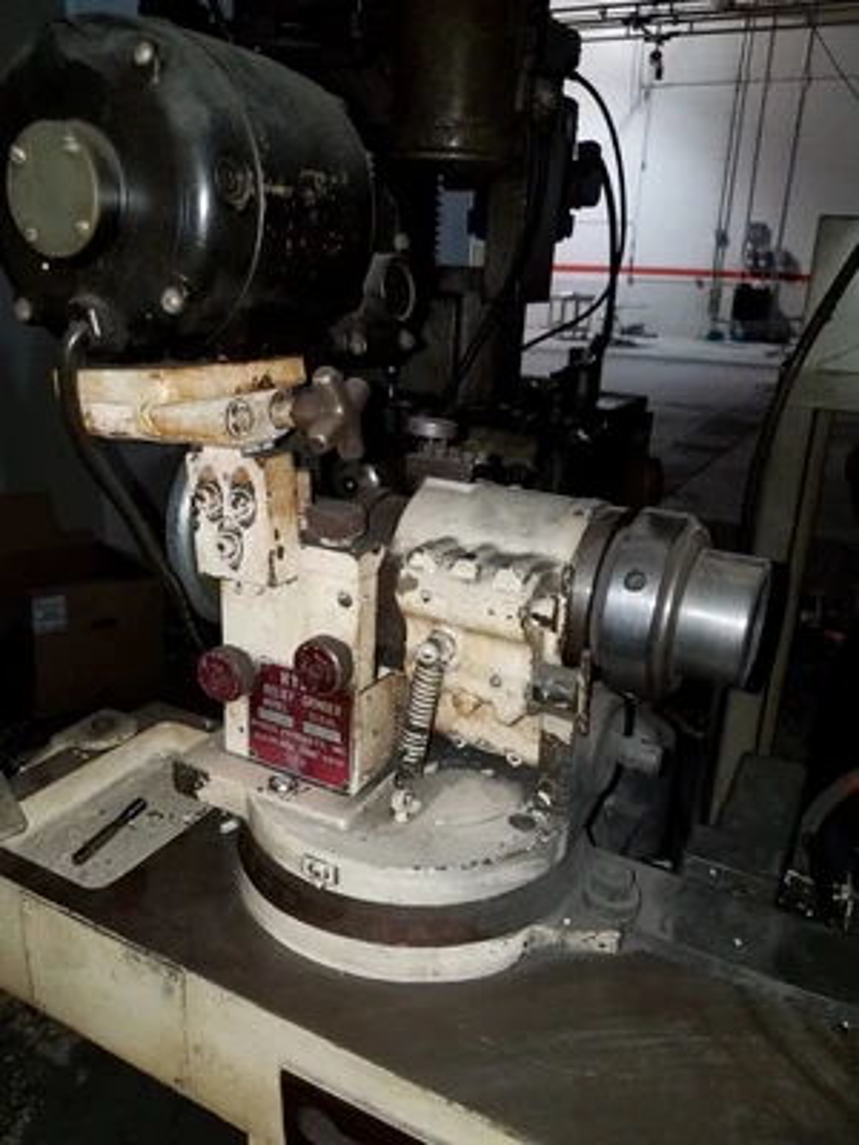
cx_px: 430
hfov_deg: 53.1
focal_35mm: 26
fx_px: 860
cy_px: 572
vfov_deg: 67.3
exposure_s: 1/47
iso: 80
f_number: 1.7
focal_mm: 4.2
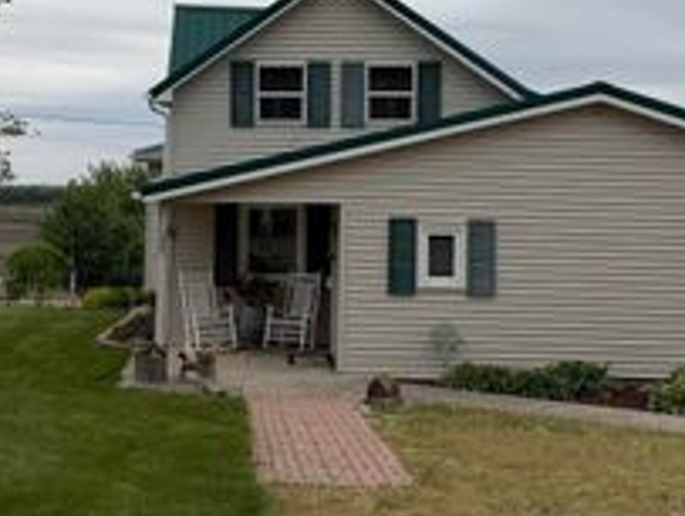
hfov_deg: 32.6
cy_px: 130
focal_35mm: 59
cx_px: 290
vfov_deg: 24.6
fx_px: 1170
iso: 80
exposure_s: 1/7353
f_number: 1.78
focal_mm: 6.76
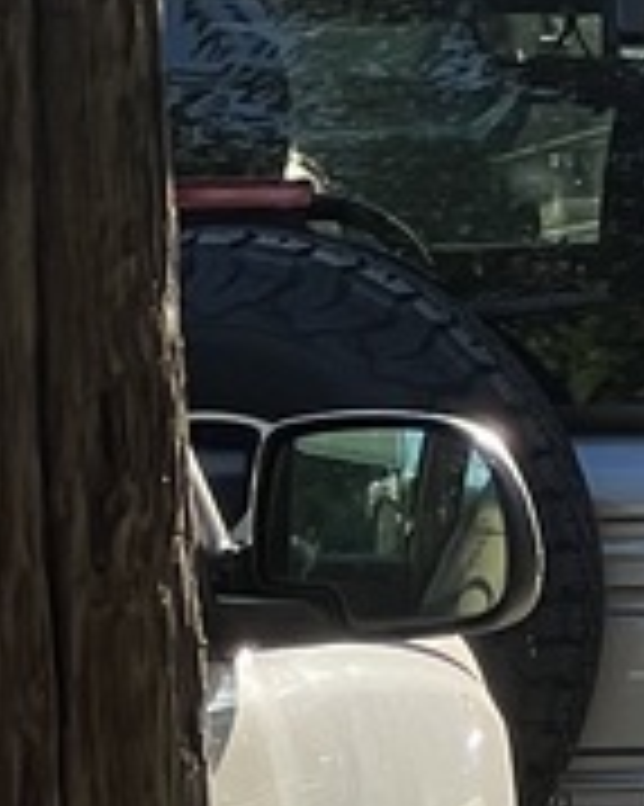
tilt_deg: -8.6
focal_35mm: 504
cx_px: -1270
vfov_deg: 3.8
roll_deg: +4.3
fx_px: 12018
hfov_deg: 3.0
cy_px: 2211
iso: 32
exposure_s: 1/202
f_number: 2.8
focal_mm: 9
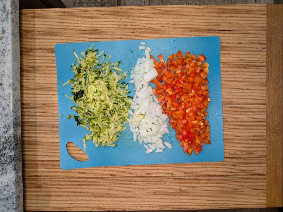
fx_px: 196
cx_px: 142
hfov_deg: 71.6
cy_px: 106
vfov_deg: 56.8
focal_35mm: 24
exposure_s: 1/60
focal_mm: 4.53
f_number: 1.7
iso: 38
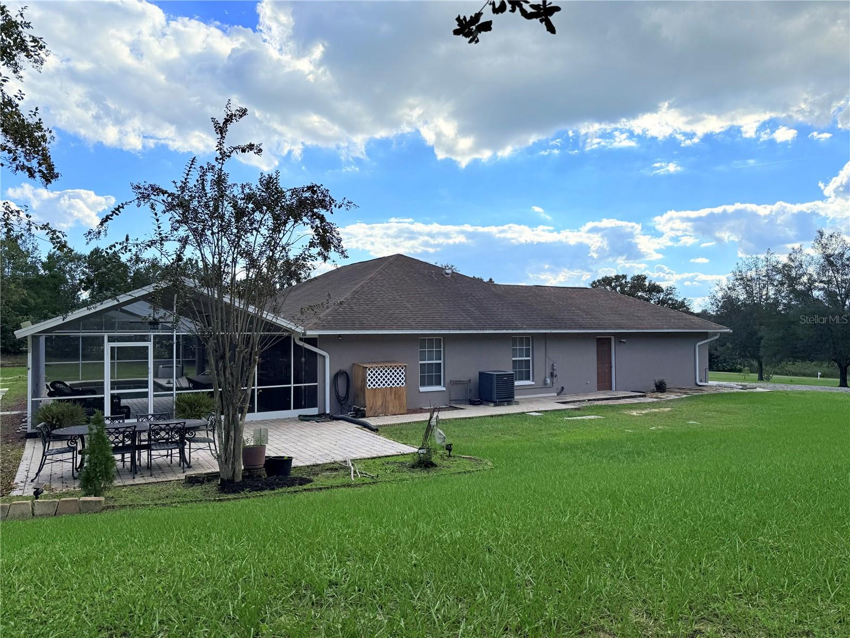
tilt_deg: +1.4
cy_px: 319
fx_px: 589
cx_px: 425
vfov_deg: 56.8
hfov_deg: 71.6
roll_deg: +0.0
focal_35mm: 24
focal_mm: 6.76
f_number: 1.78
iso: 80
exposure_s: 1/6711
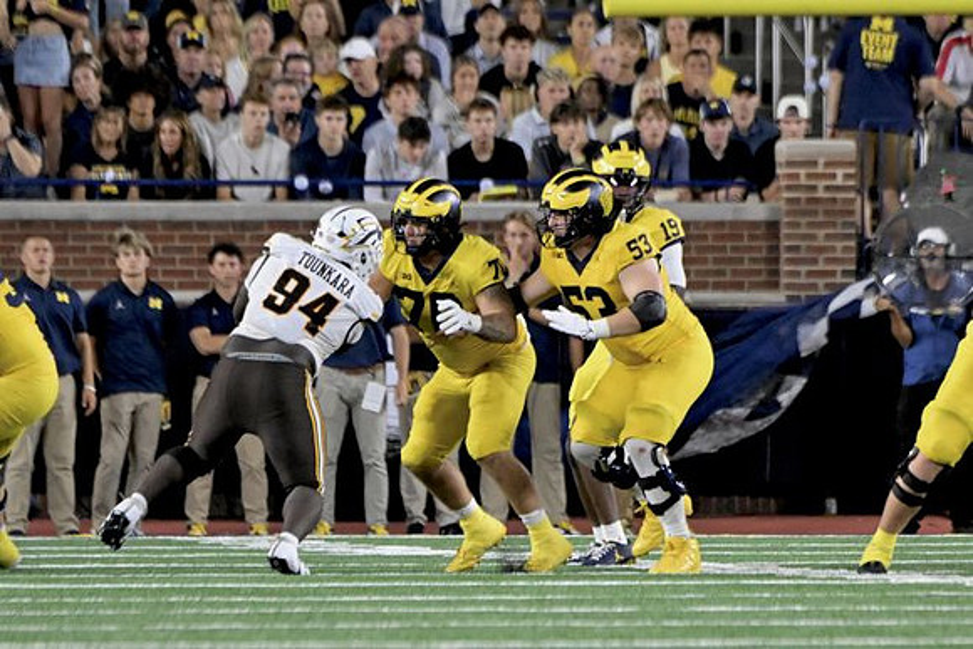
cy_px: 324
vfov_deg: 2.3
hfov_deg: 3.4
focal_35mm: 600
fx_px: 16220
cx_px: 486
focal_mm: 400
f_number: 5.6
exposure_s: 1/1000
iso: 6400
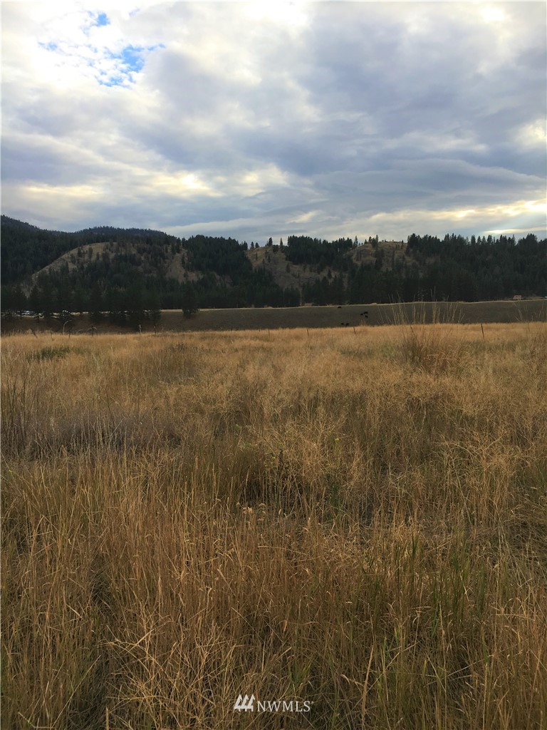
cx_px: 274
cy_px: 365
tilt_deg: -4.4
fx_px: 611
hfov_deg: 48.2
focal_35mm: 29
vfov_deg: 61.7
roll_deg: +1.6
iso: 25
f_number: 2.2
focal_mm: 4.15
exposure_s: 1/663
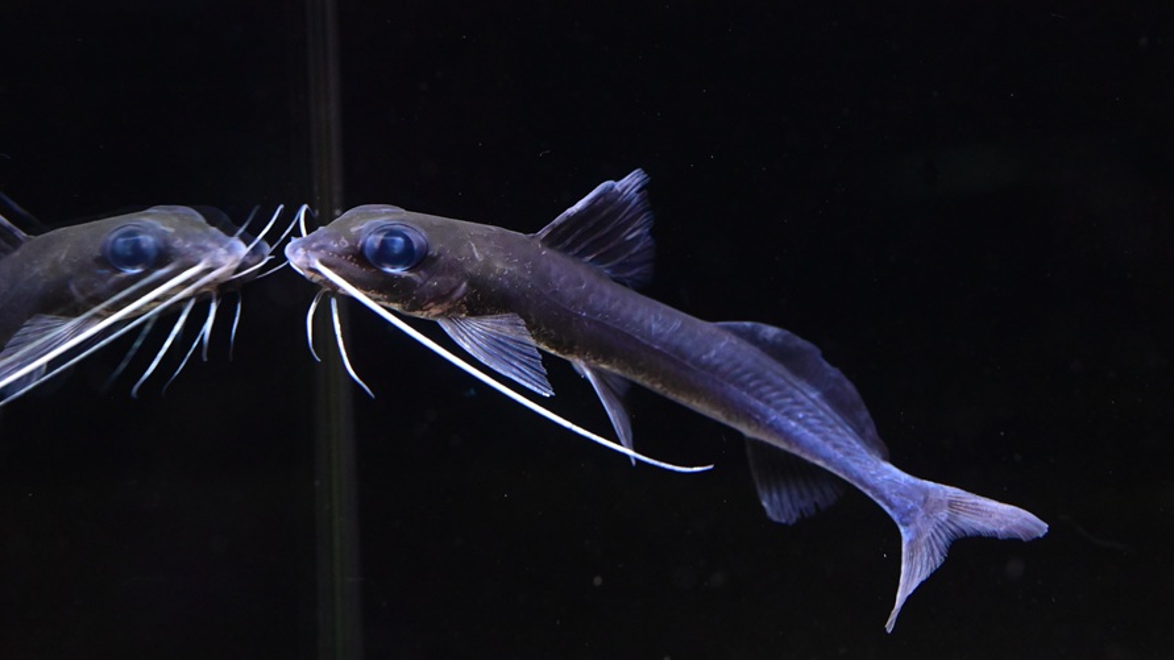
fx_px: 1650
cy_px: 389
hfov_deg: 39.2
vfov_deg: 22.6
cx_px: 581
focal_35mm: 53
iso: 8000
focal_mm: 50
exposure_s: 1/800
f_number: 6.3
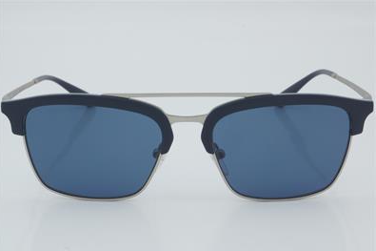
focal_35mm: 84
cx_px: 187
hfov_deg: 24.3
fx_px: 872
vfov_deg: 16.3
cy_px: 126
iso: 100
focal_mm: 55
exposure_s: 1/4
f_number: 32
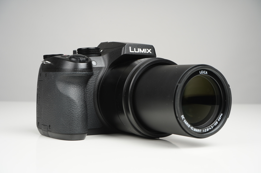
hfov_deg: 36.9
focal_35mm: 54
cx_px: 130
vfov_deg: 25.0
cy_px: 86
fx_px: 391
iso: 160
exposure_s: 1/160
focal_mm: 54
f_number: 14
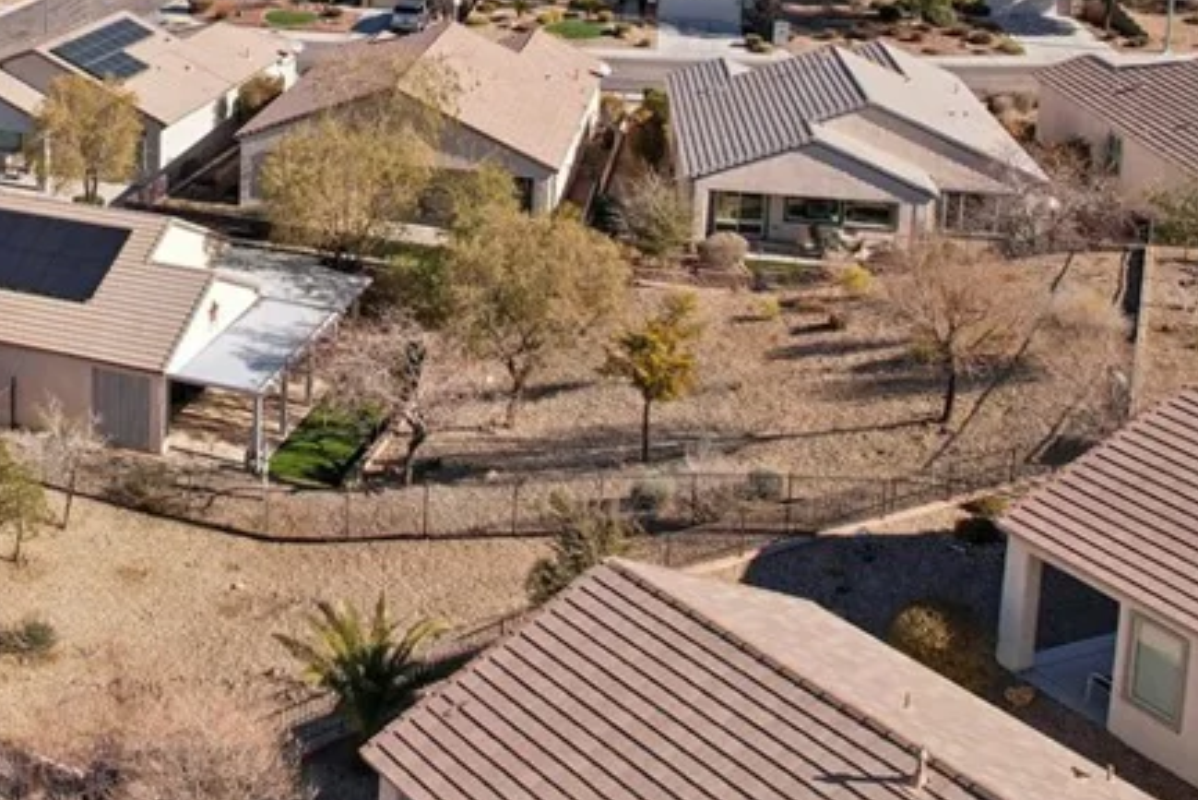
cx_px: 58
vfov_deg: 24.3
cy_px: -75
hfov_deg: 35.3
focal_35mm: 52
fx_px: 1731
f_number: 2.8
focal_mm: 8.4
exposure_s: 1/2500
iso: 110
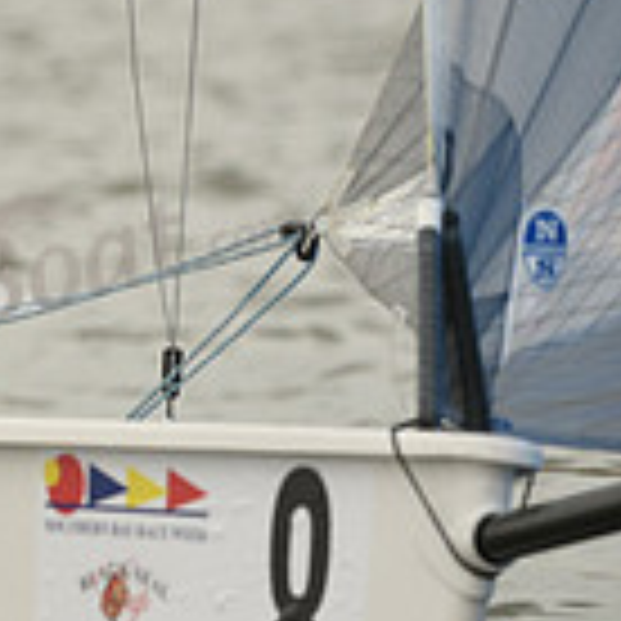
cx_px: -558
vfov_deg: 1.7
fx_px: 21088
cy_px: 119
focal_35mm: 1039
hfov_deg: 1.7
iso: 400
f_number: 5
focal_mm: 290
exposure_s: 1/1250
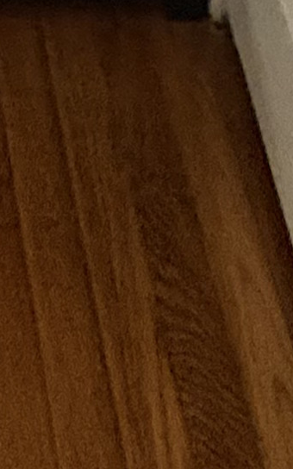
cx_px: -146
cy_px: -1042
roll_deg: -4.0
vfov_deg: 10.5
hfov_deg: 11.4
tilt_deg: -11.9
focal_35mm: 110
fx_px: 1405
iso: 1000
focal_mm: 2.22
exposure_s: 1/40
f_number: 2.2
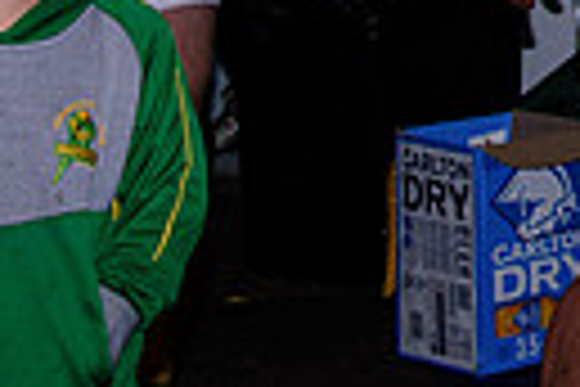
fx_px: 4334
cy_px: -621
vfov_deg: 4.9
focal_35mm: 269
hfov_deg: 7.0
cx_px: 1570
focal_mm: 26
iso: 400
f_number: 5.6
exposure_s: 1/160
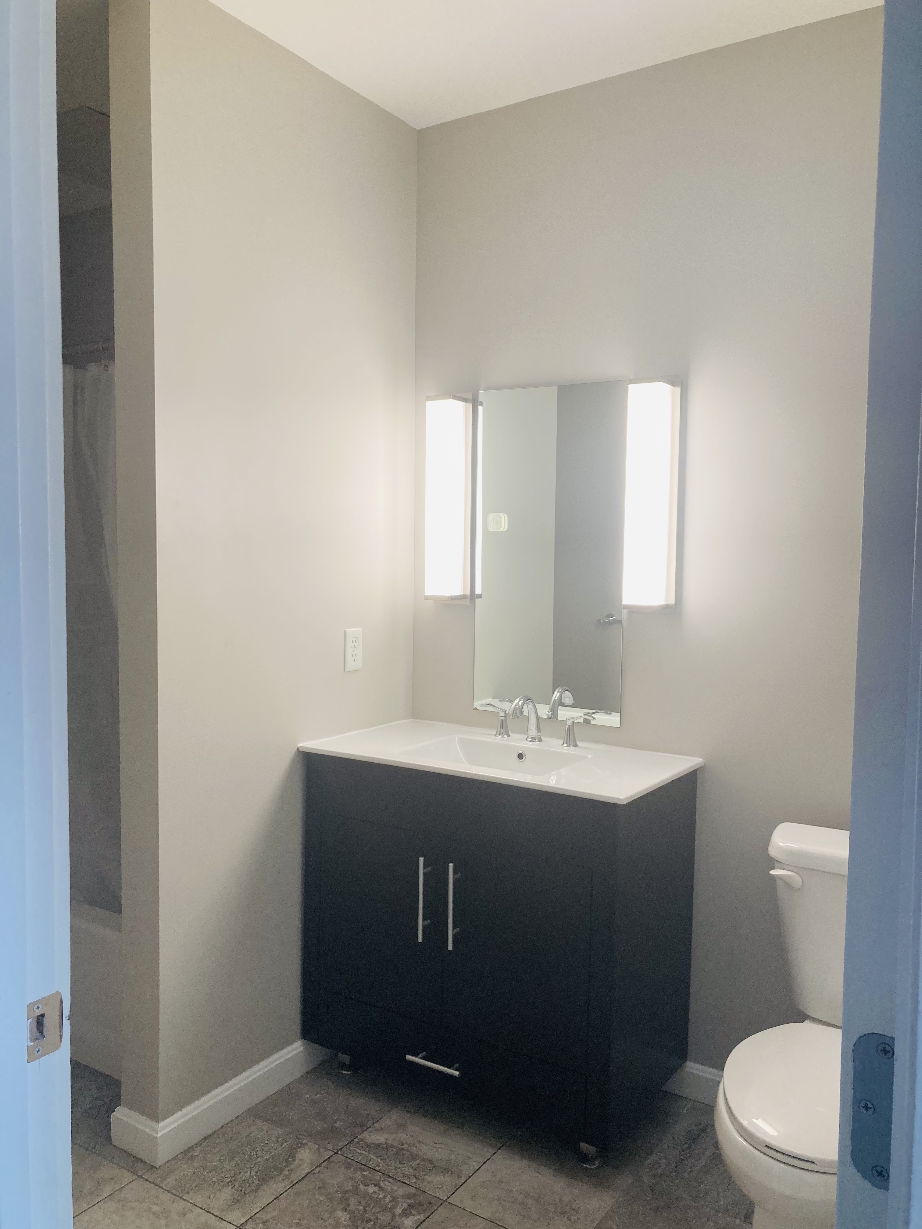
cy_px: 614
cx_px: 461
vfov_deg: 63.4
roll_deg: -1.6
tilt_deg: -3.1
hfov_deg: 49.7
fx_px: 994
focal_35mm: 28
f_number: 1.8
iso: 64
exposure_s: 1/120
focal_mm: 3.99
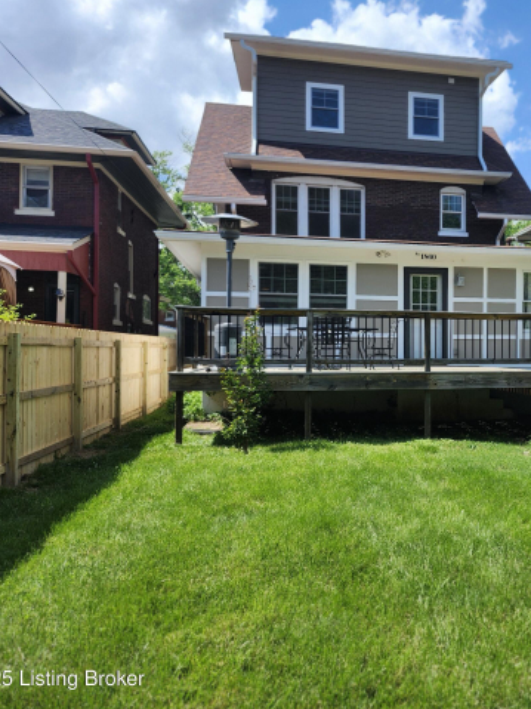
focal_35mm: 32
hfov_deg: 41.7
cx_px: 443
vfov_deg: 56.8
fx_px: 655
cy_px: 342
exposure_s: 1/1245
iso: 25
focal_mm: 5.54
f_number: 1.8
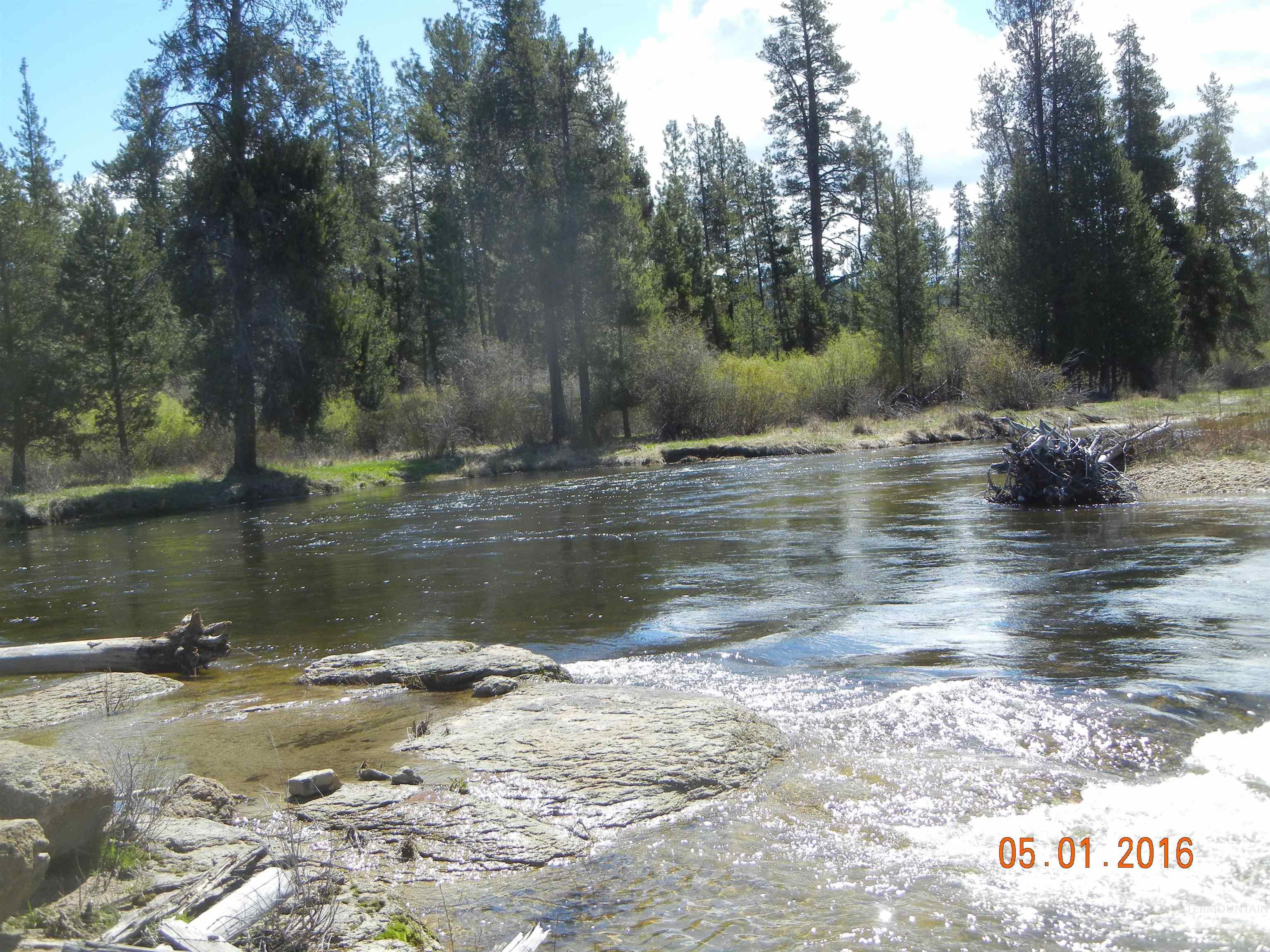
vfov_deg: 32.2
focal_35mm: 45
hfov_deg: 42.1
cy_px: 476
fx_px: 1651
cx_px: 635
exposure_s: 1/745
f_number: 3.8
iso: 160
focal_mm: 8.1
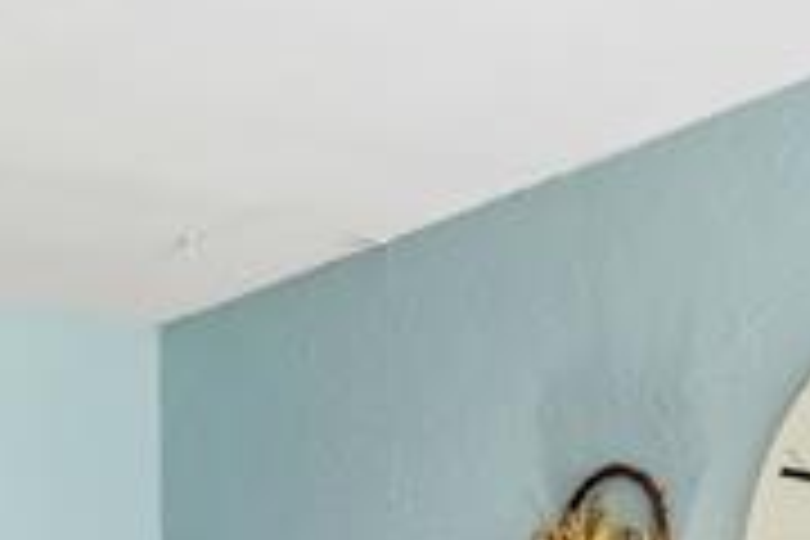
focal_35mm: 91
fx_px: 2047
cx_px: -9
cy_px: 860
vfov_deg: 13.9
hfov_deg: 21.6
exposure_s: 1/20
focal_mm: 16
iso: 400
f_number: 8
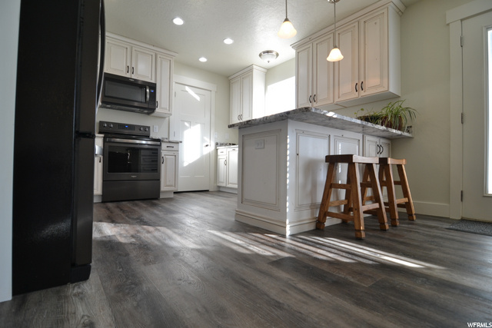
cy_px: 164
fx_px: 226
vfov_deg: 72.1
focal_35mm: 16
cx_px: 246
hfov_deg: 95.0
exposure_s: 1/80
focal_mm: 11
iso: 400
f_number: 4.5
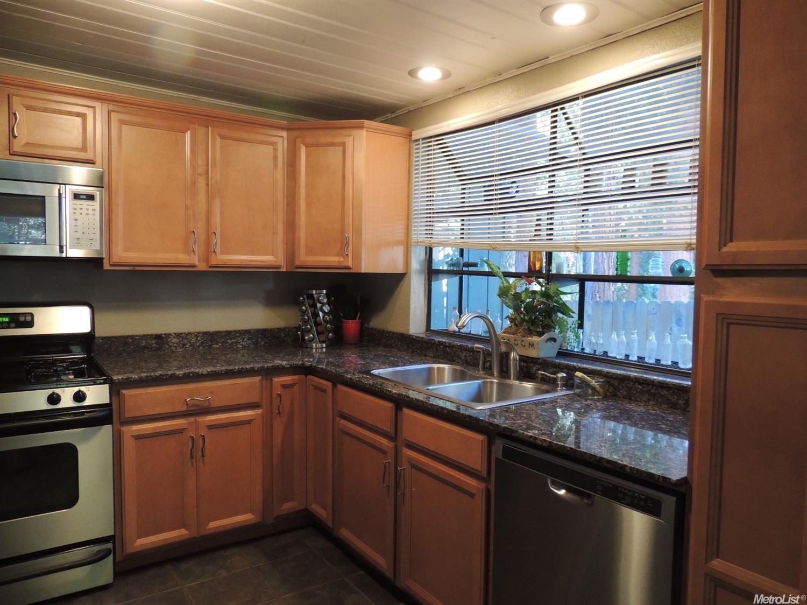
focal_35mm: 24
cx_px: 404
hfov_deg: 71.6
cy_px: 302
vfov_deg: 56.8
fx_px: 559
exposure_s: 1/20
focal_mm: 4.3
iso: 400
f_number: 3
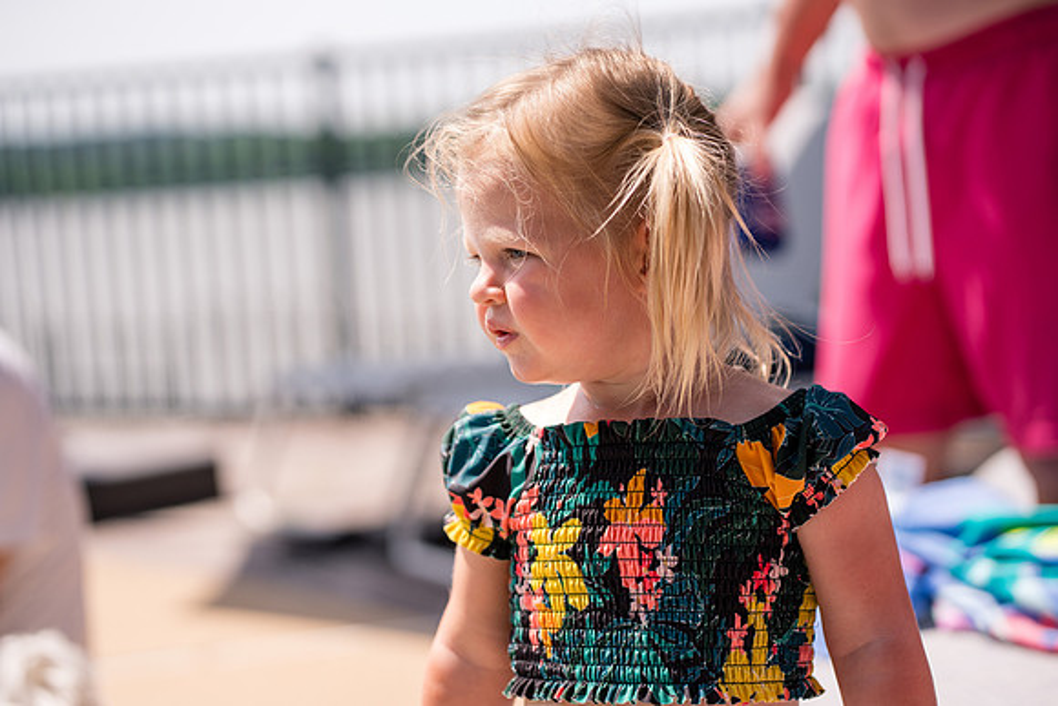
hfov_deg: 23.9
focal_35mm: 85
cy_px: 353
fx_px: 2499
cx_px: 529
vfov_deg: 16.1
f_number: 3.2
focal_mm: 85
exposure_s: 1/2000
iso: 200
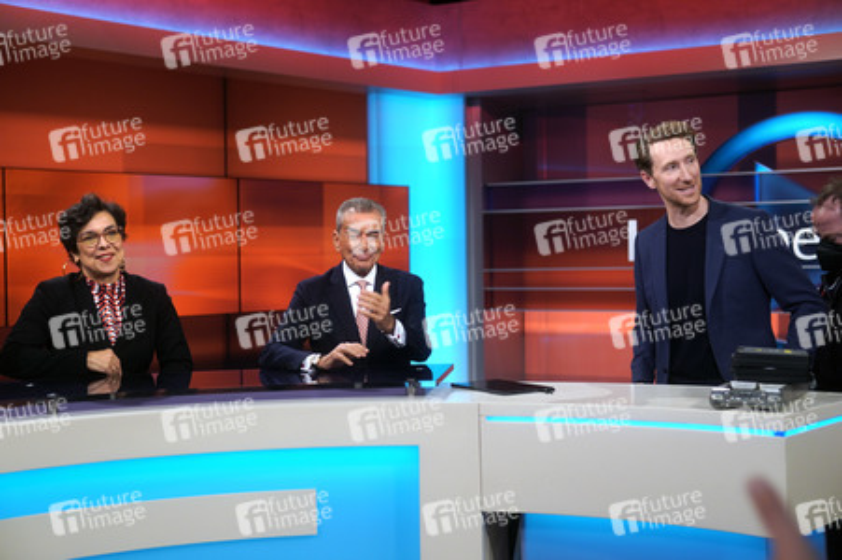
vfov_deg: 29.8
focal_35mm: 45
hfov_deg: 43.6
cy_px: 280
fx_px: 1052
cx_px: 421
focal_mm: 30
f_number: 1.4
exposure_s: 1/125
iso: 160
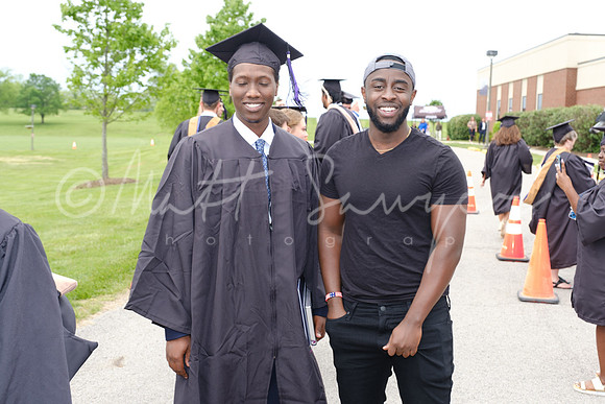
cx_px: 302
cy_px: 202
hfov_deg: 43.6
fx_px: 756
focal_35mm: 45
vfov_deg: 29.9
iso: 200
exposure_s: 1/125
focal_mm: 30.2
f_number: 4.5
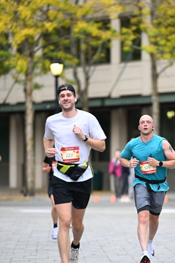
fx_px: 2268
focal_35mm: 311
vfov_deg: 6.6
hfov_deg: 4.4
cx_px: 130
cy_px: 190
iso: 1000
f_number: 2.8
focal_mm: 195
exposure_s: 1/1600
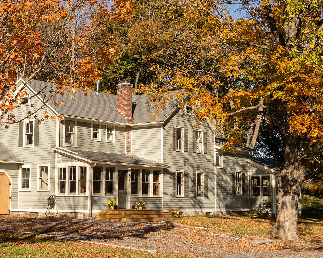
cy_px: 99
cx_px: 123
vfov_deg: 22.1
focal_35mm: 69
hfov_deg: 27.4
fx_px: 660
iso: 800
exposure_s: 1/500
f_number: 16
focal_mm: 45
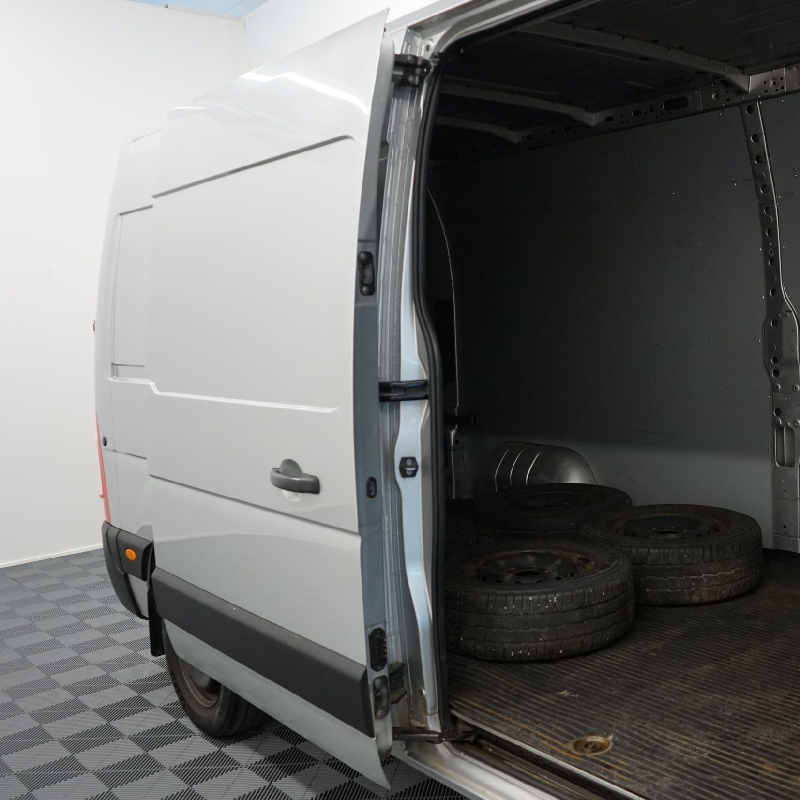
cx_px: 551
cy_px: 403
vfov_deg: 46.0
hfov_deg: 45.2
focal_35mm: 36
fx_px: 941
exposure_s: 1/160
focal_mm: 28
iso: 1250
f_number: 4
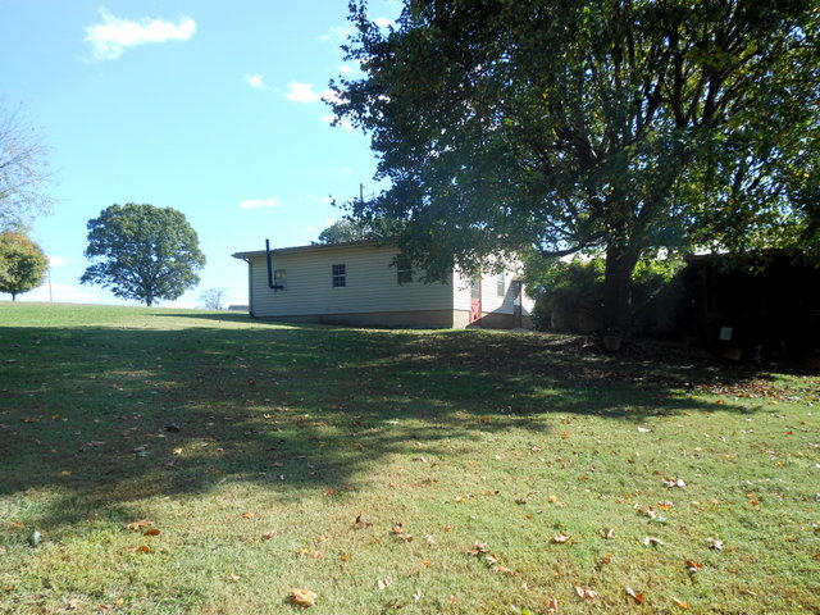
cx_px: 410
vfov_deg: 54.9
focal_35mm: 25
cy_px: 308
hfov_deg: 69.4
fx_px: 592
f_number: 3.2
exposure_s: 1/320
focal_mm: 4.5
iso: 80
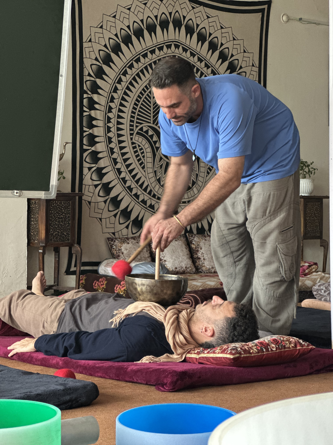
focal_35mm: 77
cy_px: 222
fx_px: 988
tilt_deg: +0.3
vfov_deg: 25.3
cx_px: 166
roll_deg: +0.1
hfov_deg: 19.1
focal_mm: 9
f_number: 2.8
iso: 500
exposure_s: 1/22
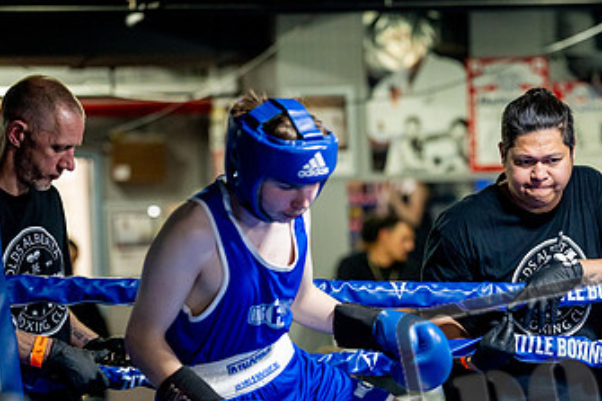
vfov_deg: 9.2
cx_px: 401
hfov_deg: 13.8
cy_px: 343
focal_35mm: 149
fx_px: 2490
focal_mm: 86
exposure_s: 1/1000
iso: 4000
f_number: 2
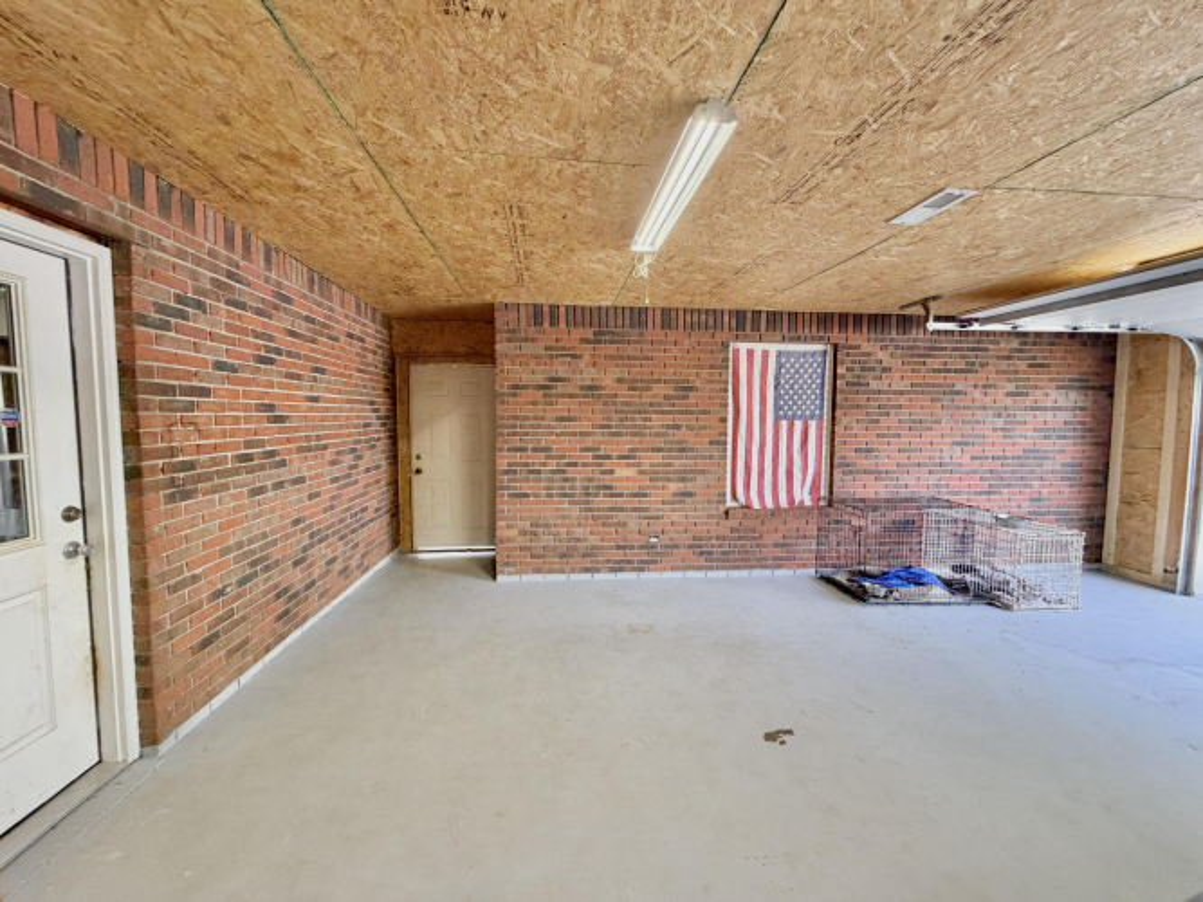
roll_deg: +0.1
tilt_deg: -3.8
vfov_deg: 85.7
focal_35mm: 14
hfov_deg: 102.1
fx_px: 486
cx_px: 602
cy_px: 451
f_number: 2.2
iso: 250
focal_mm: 2.22
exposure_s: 1/60
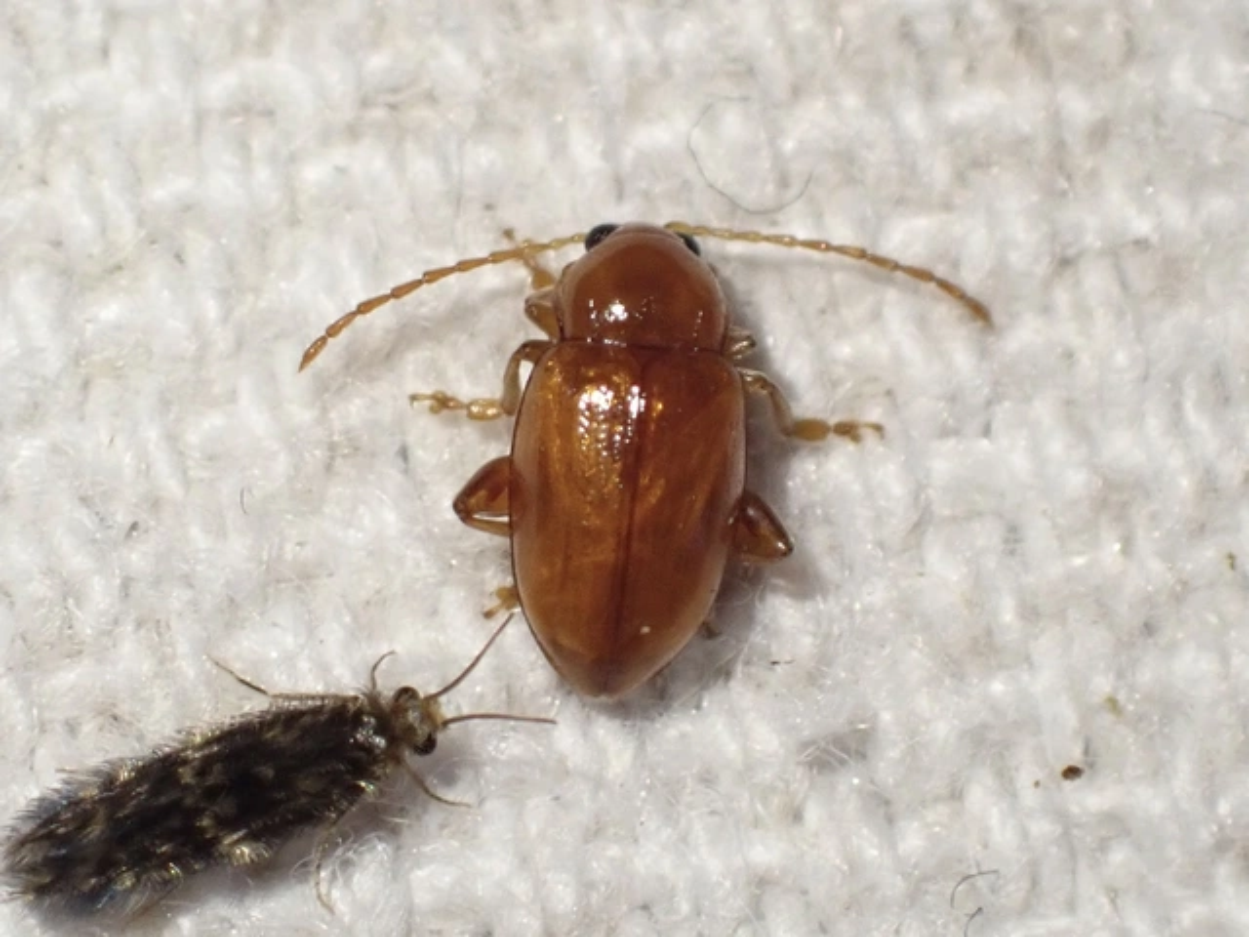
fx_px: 3608
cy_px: 468
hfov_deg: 19.6
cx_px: 624
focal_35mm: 100
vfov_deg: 14.8
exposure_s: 1/80
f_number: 4.9
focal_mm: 18
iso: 500
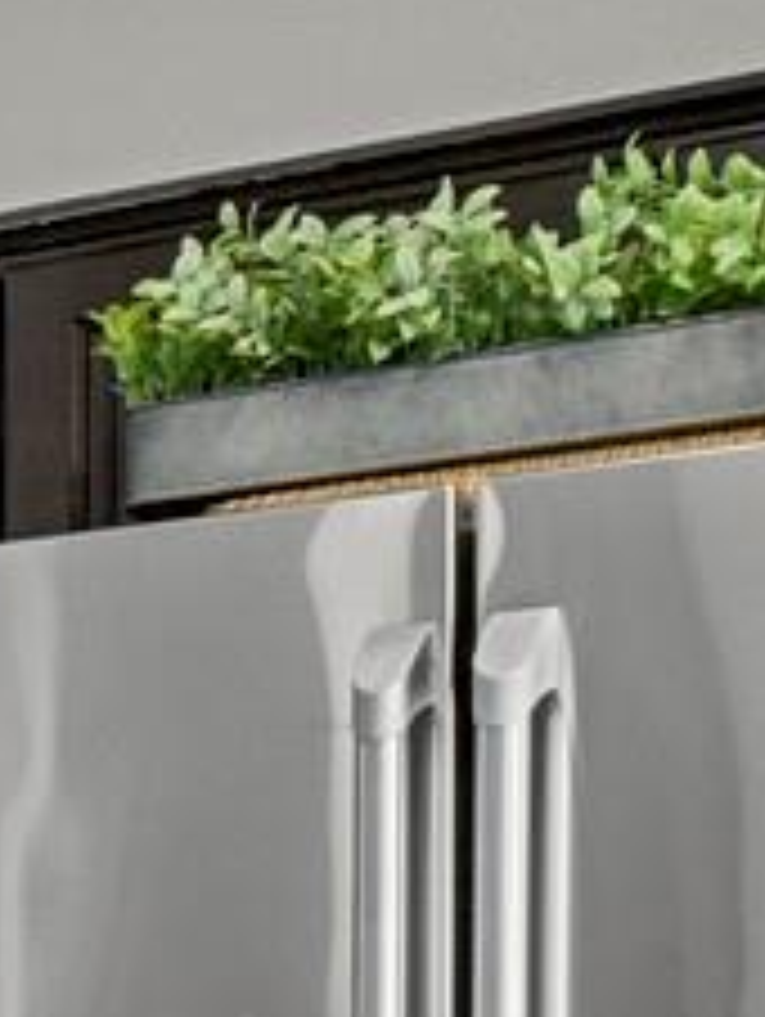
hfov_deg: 8.3
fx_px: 3794
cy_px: 1359
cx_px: -2000
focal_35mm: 129
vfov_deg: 14.6
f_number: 8
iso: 12800
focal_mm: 19
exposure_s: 1/15
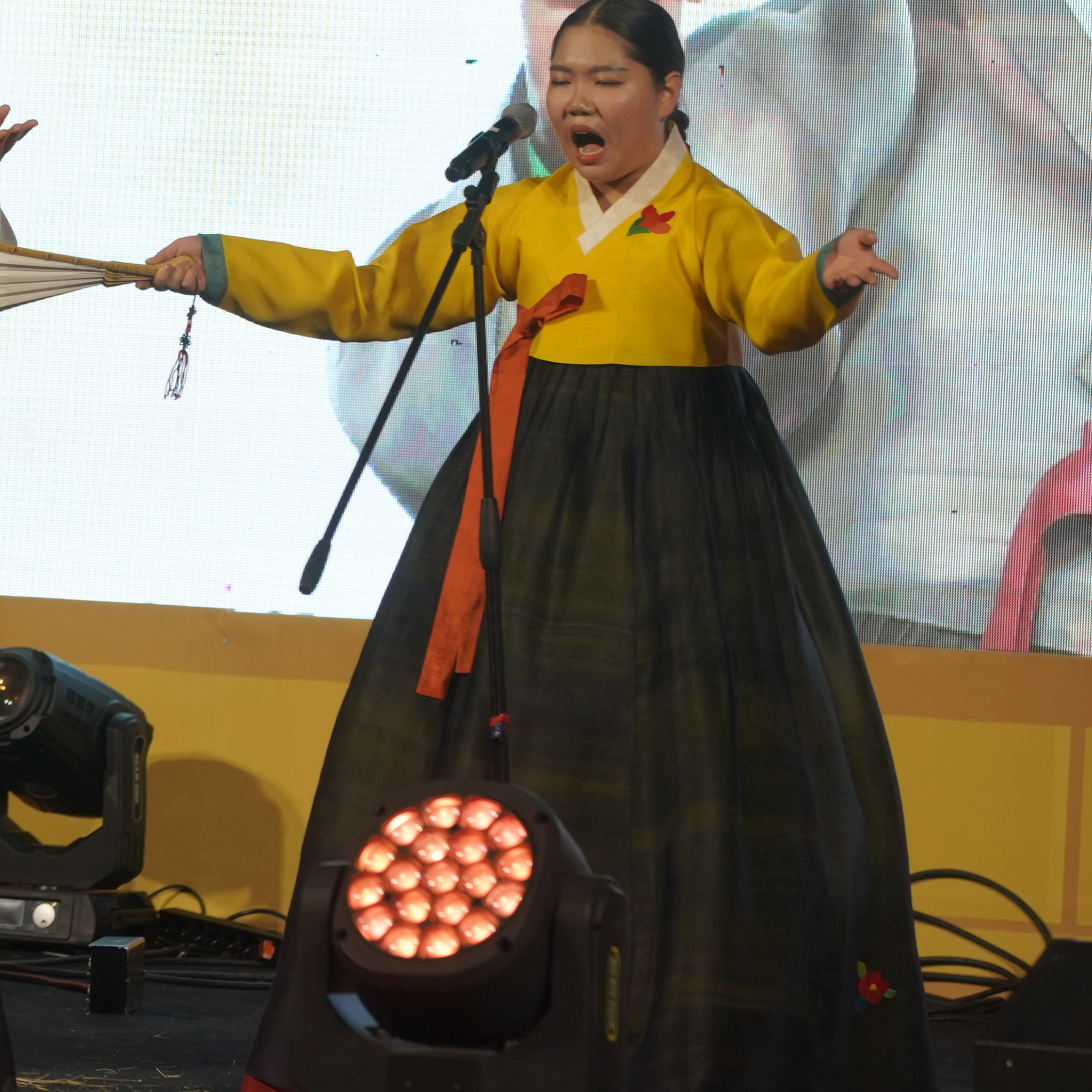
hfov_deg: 6.2
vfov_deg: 6.2
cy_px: 367
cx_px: -204
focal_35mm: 283
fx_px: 10100
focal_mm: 125
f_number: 4
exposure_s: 1/100
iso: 800
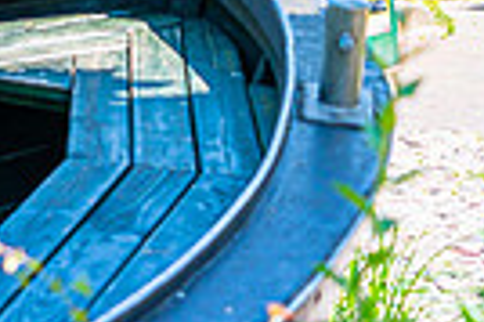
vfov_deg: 8.9
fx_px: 2041
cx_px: -437
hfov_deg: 12.2
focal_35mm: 152
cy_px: -31
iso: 100
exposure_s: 1/640
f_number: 2.8
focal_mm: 35
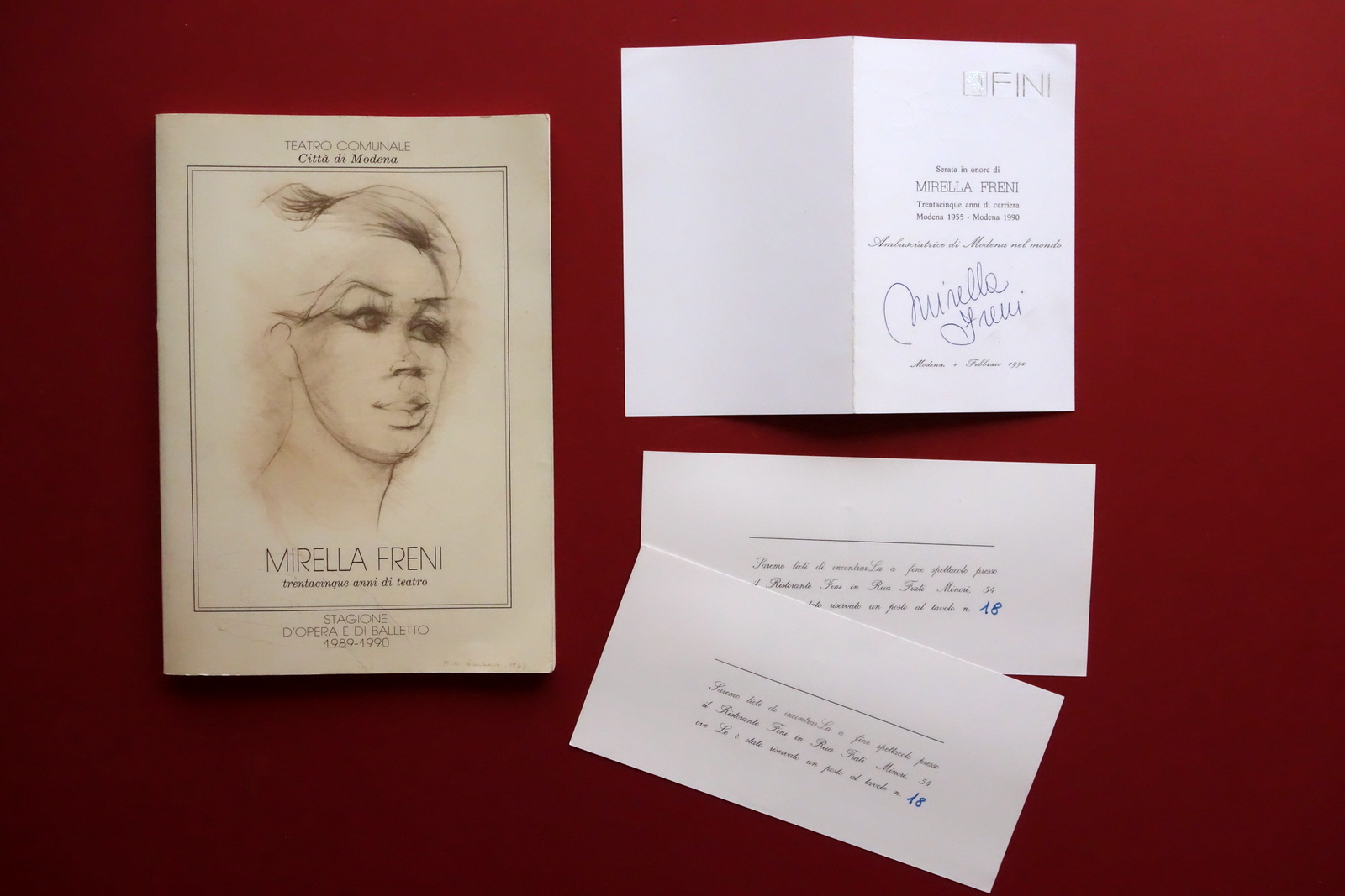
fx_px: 1046
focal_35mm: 28
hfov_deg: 65.5
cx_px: 672
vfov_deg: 46.4
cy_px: 448
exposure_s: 1/160
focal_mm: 10.4
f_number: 5.6
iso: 1600
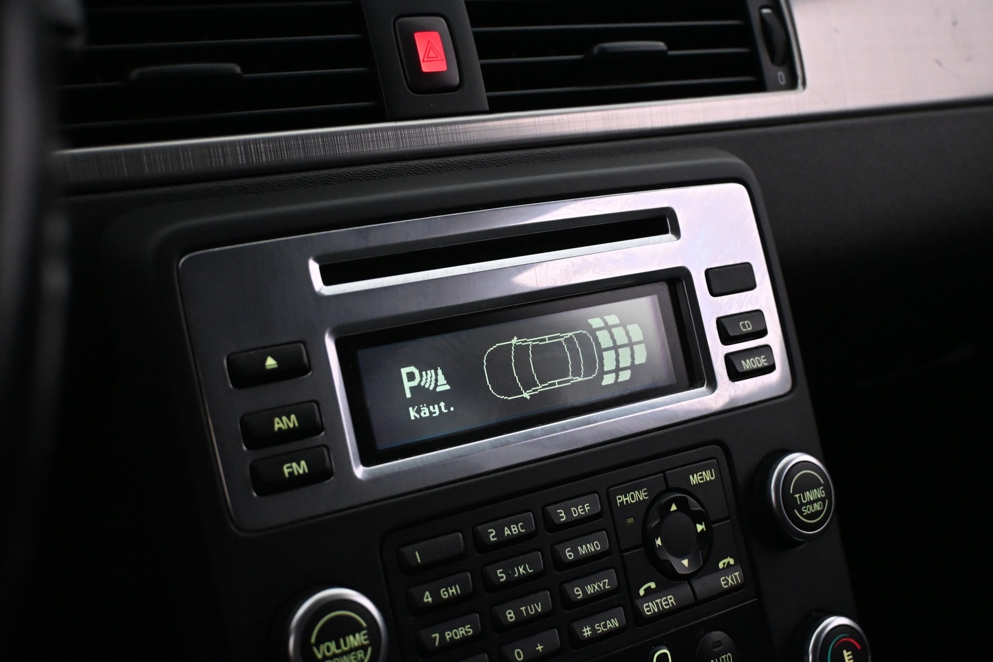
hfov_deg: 41.7
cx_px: 496
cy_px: 331
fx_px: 1303
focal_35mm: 47
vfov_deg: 28.5
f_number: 5
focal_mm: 31.5
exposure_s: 1/60
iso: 3600
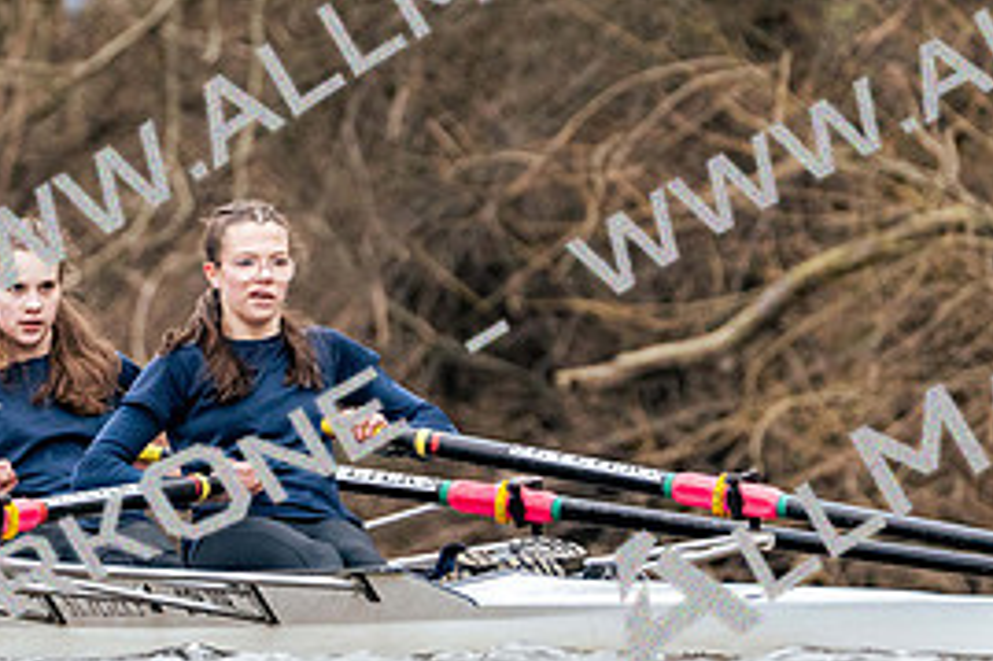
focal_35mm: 1142
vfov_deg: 1.2
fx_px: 31480
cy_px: 356
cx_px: 299
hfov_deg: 1.8
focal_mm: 529
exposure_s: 1/1600
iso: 4000
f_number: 6.3
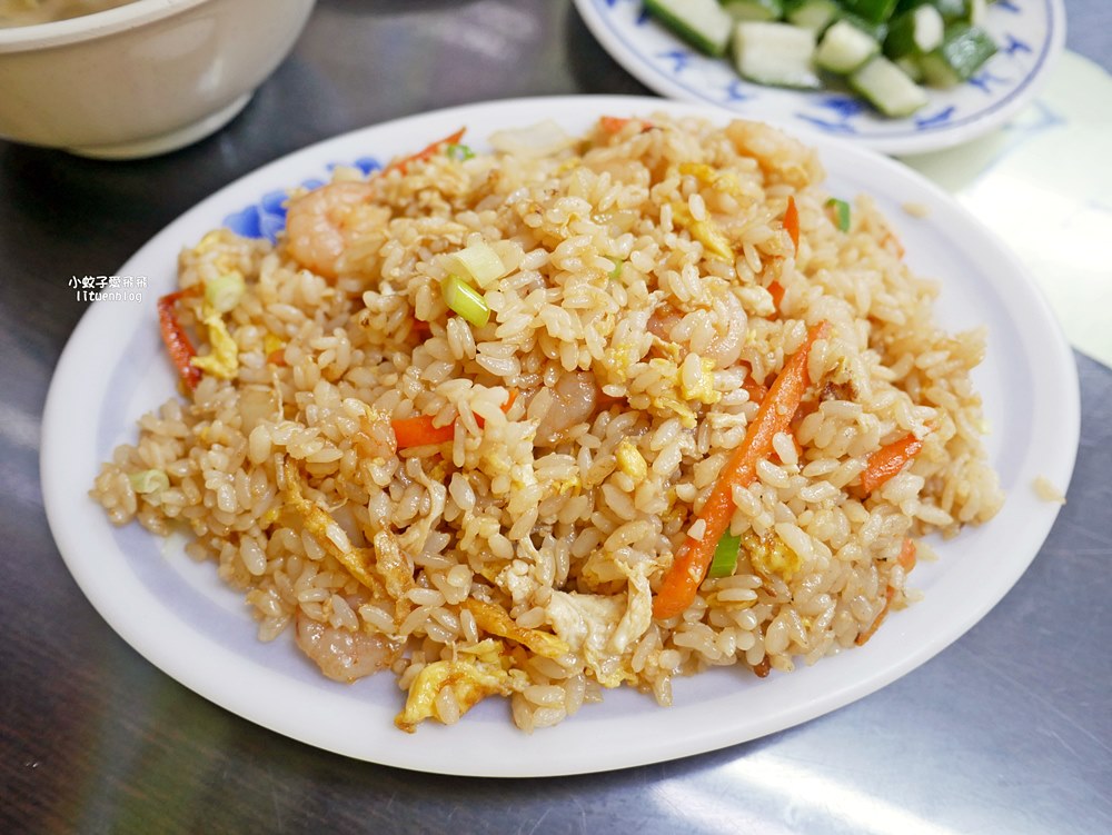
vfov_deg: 49.8
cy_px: 418
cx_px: 556
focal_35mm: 28
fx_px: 900
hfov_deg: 63.4
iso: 400
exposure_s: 1/60
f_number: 2.5
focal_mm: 14
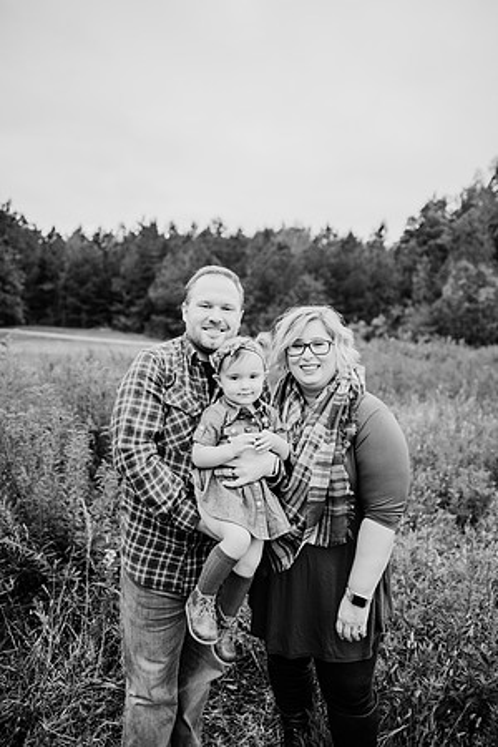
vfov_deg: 73.7
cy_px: 374
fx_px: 498
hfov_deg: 53.1
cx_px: 249
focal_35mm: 24
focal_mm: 24
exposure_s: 1/800
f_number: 2.2
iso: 125
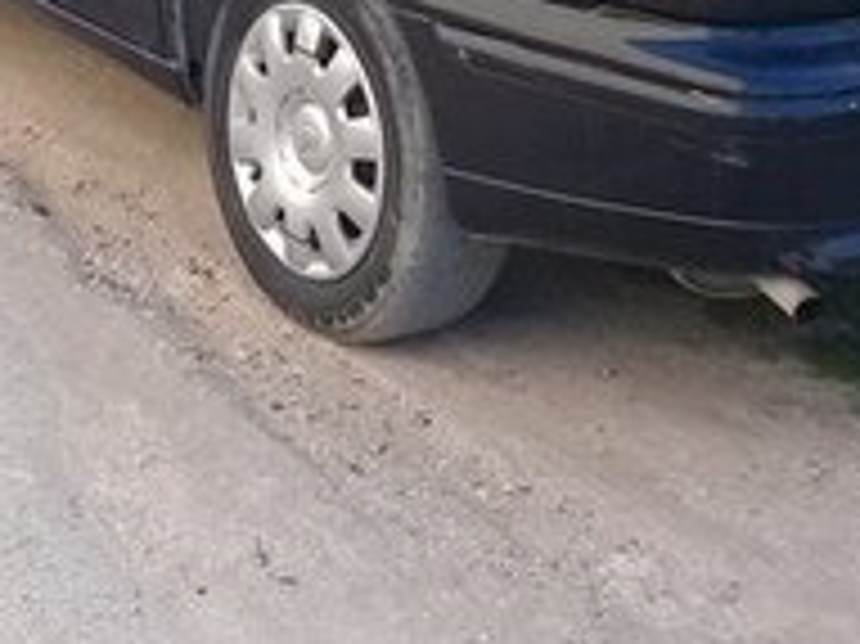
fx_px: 2657
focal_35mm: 107
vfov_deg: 13.1
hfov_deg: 18.4
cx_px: 360
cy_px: -286
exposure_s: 1/333
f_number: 2.2
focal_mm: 3.3
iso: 50
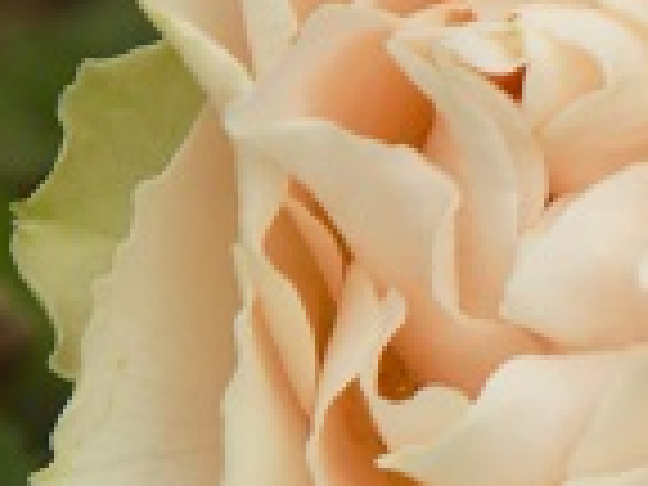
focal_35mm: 2095
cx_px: 585
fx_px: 39218
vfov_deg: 0.7
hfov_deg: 0.9
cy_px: 284
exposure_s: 1/320
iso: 80
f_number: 5.9
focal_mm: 112
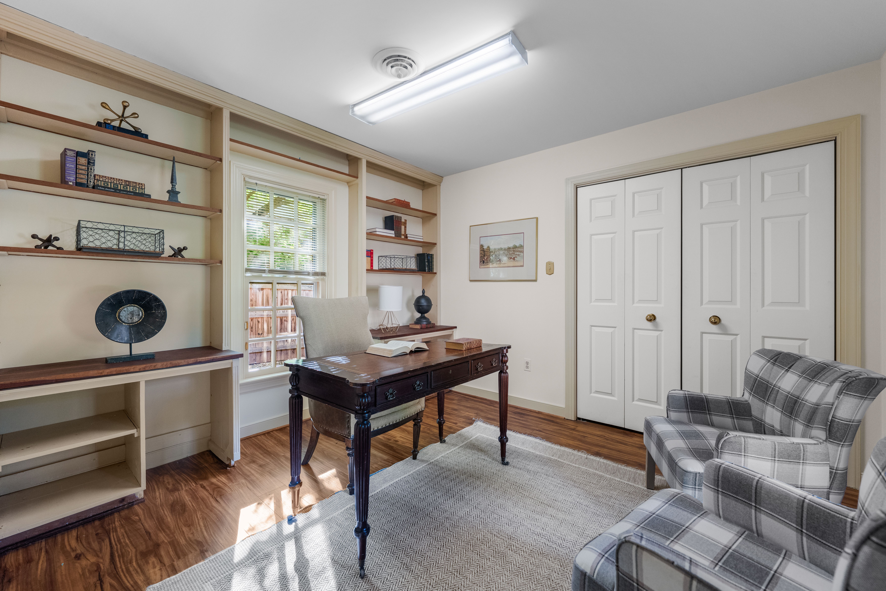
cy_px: 296
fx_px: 345
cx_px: 443
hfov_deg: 104.3
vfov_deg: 81.2
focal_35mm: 14
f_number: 4
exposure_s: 1/30
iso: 1250
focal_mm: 14
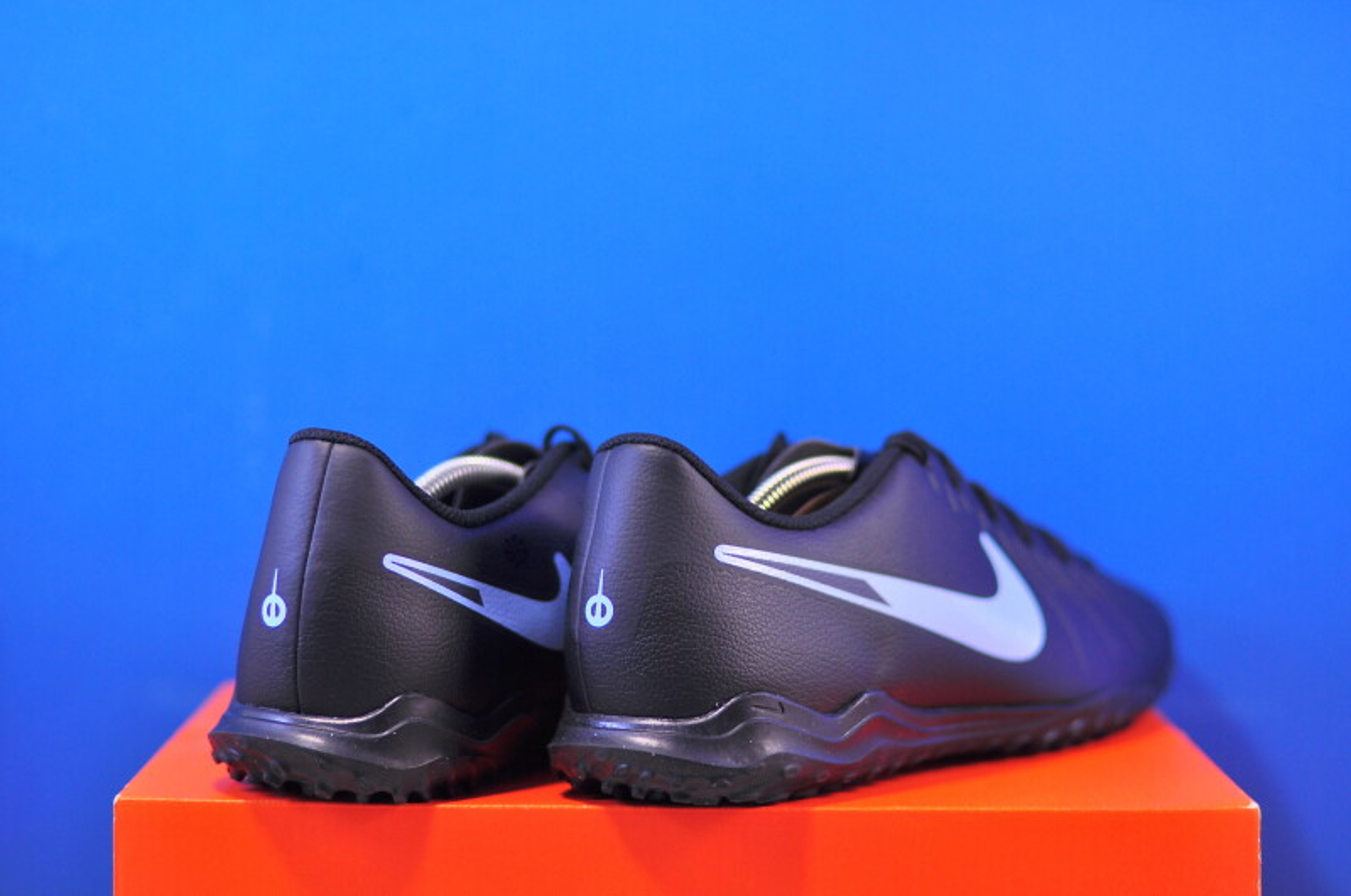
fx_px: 2811
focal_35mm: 75
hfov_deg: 27.0
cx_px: 676
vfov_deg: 18.1
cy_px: 448
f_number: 2
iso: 250
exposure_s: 1/320
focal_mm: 50
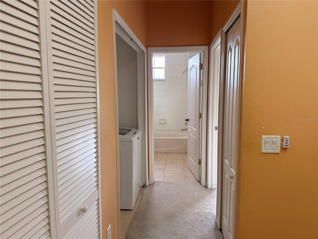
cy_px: 120
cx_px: 159
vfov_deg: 56.8
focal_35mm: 24
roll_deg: +0.5
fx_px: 220
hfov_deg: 71.6
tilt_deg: -5.5
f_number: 1.78
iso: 250
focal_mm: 6.76
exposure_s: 1/60
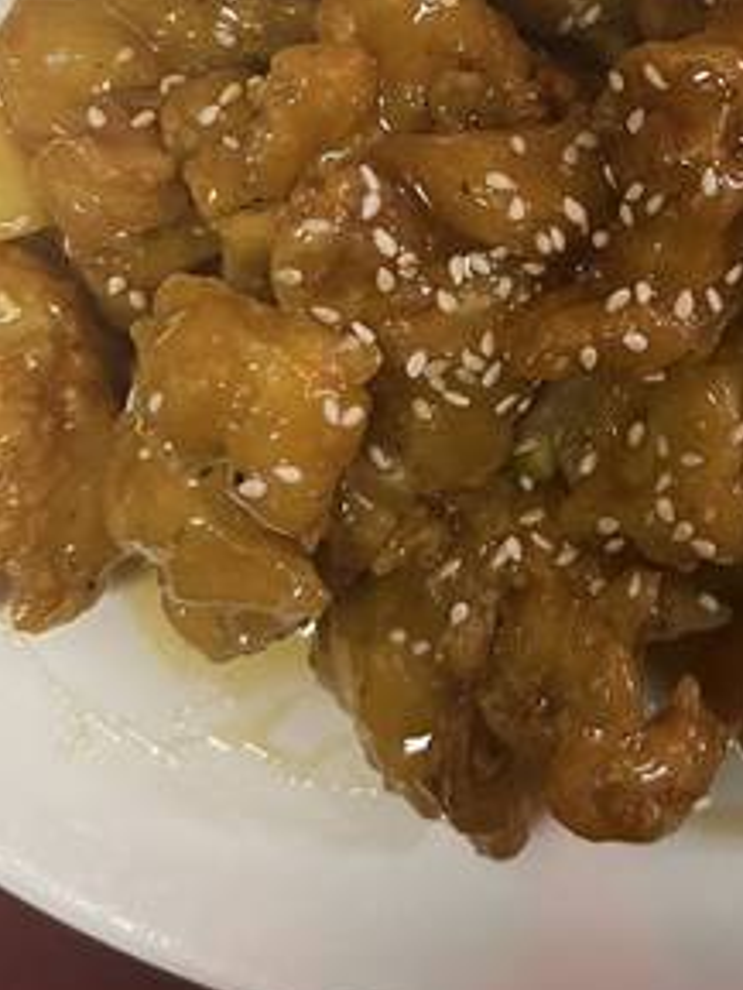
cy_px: 156
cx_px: 770
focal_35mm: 66
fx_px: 1887
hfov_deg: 21.4
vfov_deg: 28.6
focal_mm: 5.7
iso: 400
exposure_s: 1/60
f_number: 1.5
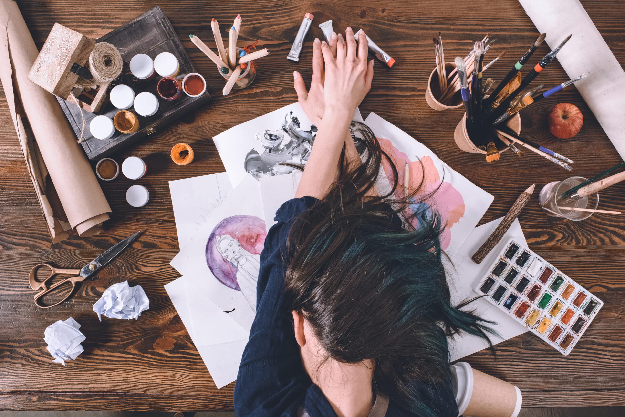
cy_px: 208
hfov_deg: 54.4
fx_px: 608
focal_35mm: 35
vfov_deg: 37.9
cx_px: 312
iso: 320
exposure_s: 1/125
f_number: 10
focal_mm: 35
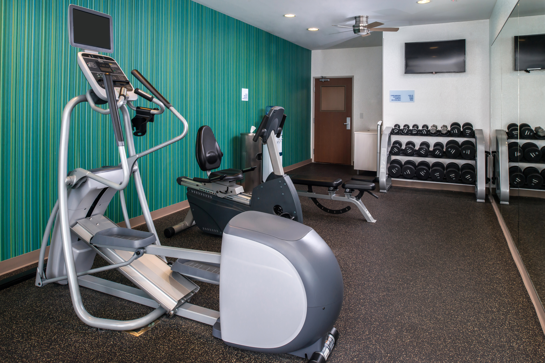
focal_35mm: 24
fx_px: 363
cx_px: 272
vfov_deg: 53.2
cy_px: 182
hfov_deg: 73.7
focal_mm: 24
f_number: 11
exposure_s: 1/20
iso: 640
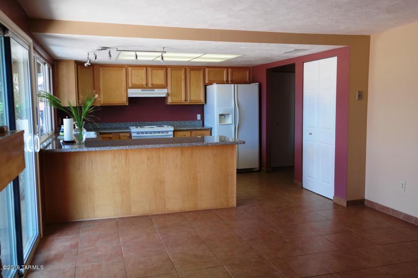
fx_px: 383
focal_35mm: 33
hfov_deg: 57.2
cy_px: 139
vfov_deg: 40.0
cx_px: 209
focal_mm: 22
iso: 200
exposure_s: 1/60
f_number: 3.5
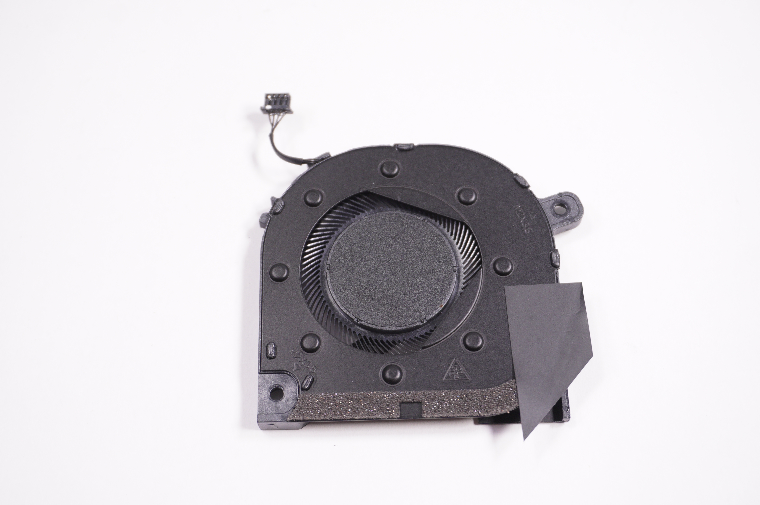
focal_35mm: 51
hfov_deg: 38.9
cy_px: 252
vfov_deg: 26.4
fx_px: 1076
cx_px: 380
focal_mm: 34
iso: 400
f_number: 5.6
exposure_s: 1/160
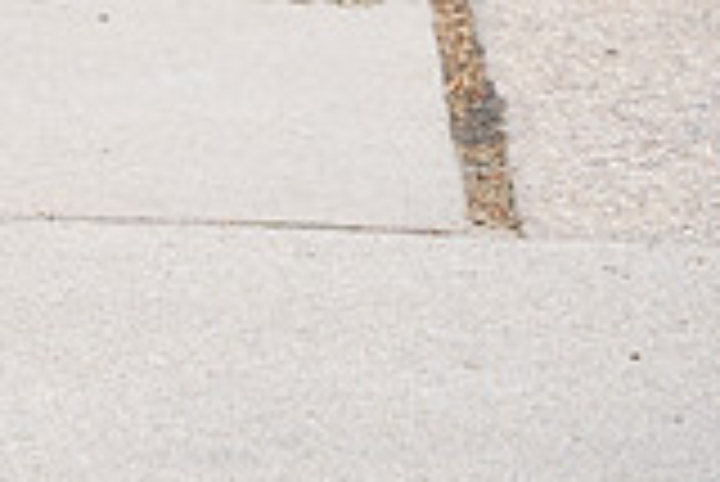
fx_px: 4284
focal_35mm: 214
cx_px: -500
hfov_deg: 9.2
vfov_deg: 6.4
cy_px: -101
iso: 640
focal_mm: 59
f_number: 4
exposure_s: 1/500
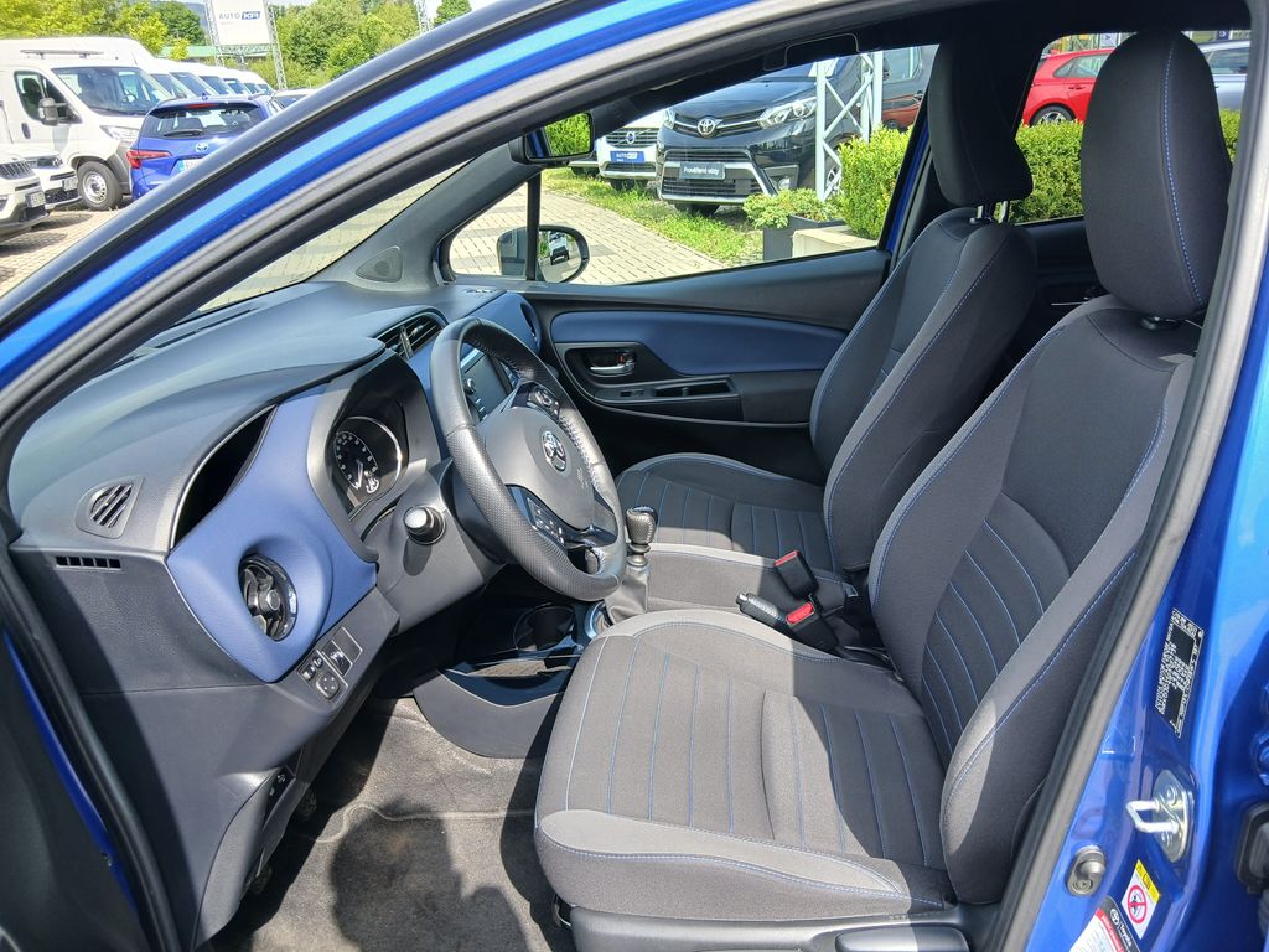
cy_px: 476
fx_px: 953
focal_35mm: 26
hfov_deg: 67.3
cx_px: 634
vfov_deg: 53.1
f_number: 1.8
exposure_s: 1/100
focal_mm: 3.98
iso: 20
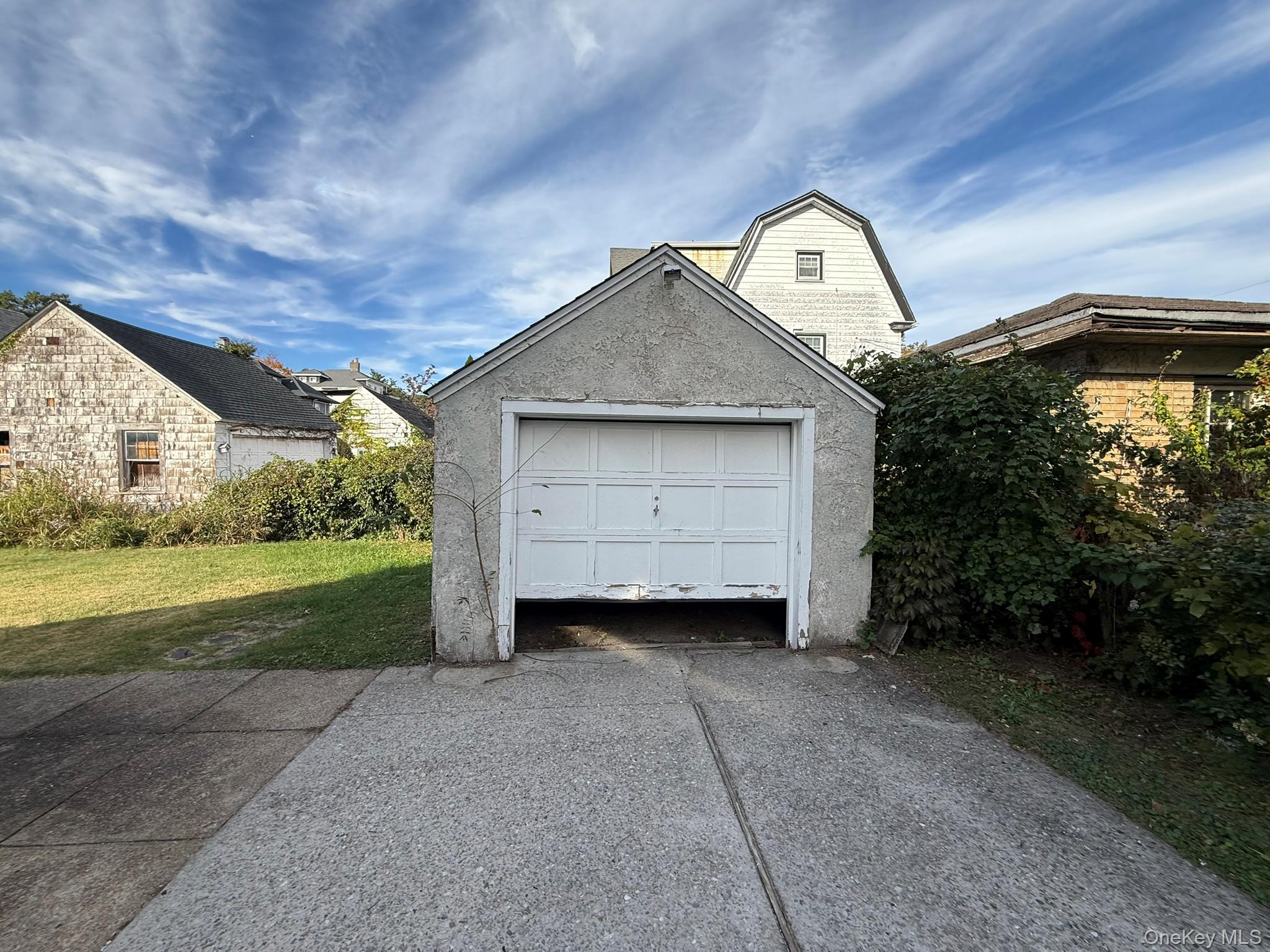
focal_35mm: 14
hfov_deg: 102.1
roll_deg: -1.4
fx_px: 514
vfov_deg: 85.7
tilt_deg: -2.2
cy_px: 476
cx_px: 635
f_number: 2.2
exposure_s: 1/820
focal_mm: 2.22
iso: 50
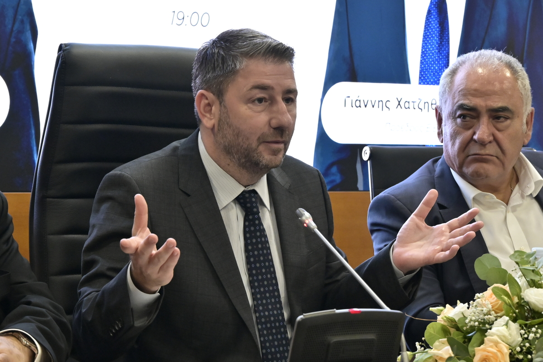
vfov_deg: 11.6
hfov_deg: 17.3
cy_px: 181
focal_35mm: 118
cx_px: 272
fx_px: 1780
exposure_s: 1/125
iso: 5000
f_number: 8
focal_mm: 79
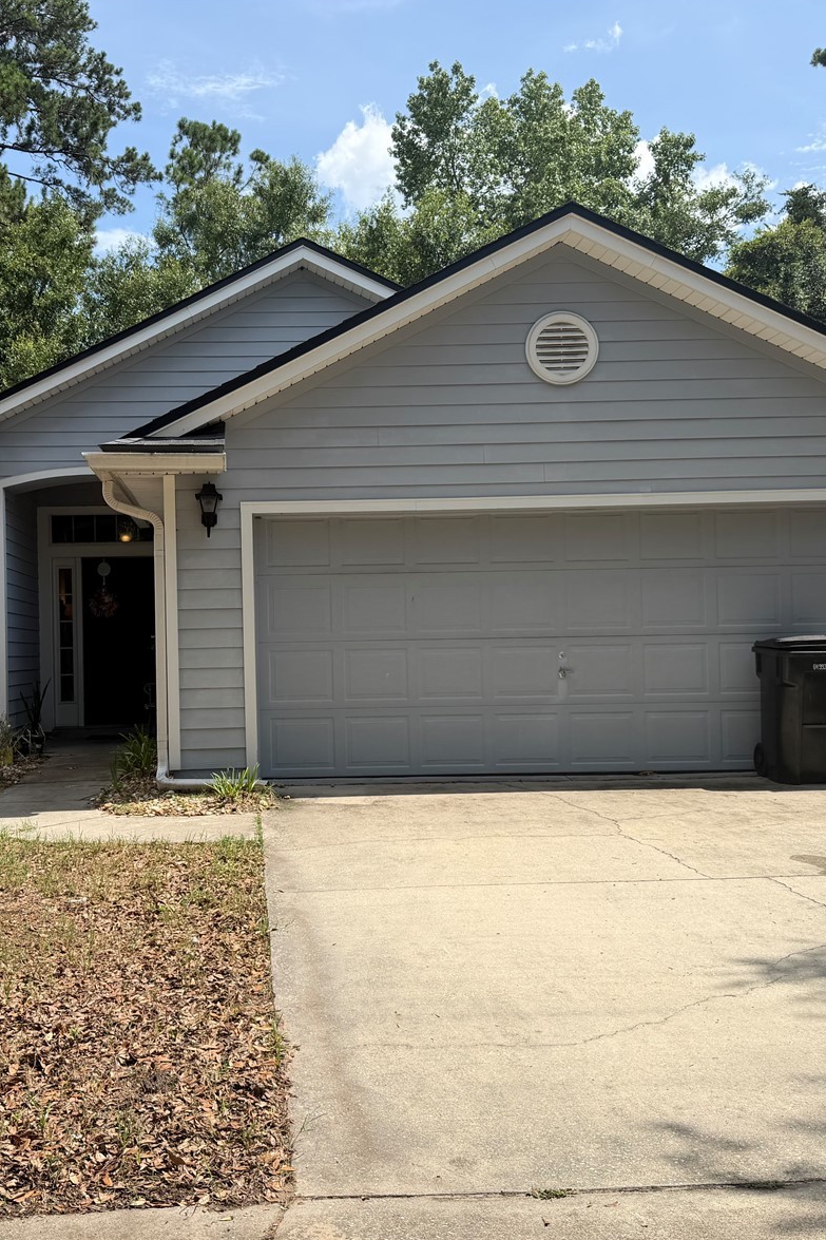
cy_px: 618
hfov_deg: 38.6
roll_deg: +1.1
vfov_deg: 55.8
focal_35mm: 34
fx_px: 1170
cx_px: 303
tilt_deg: +1.5
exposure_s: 1/3953
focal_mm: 6.76
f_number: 1.78
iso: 80
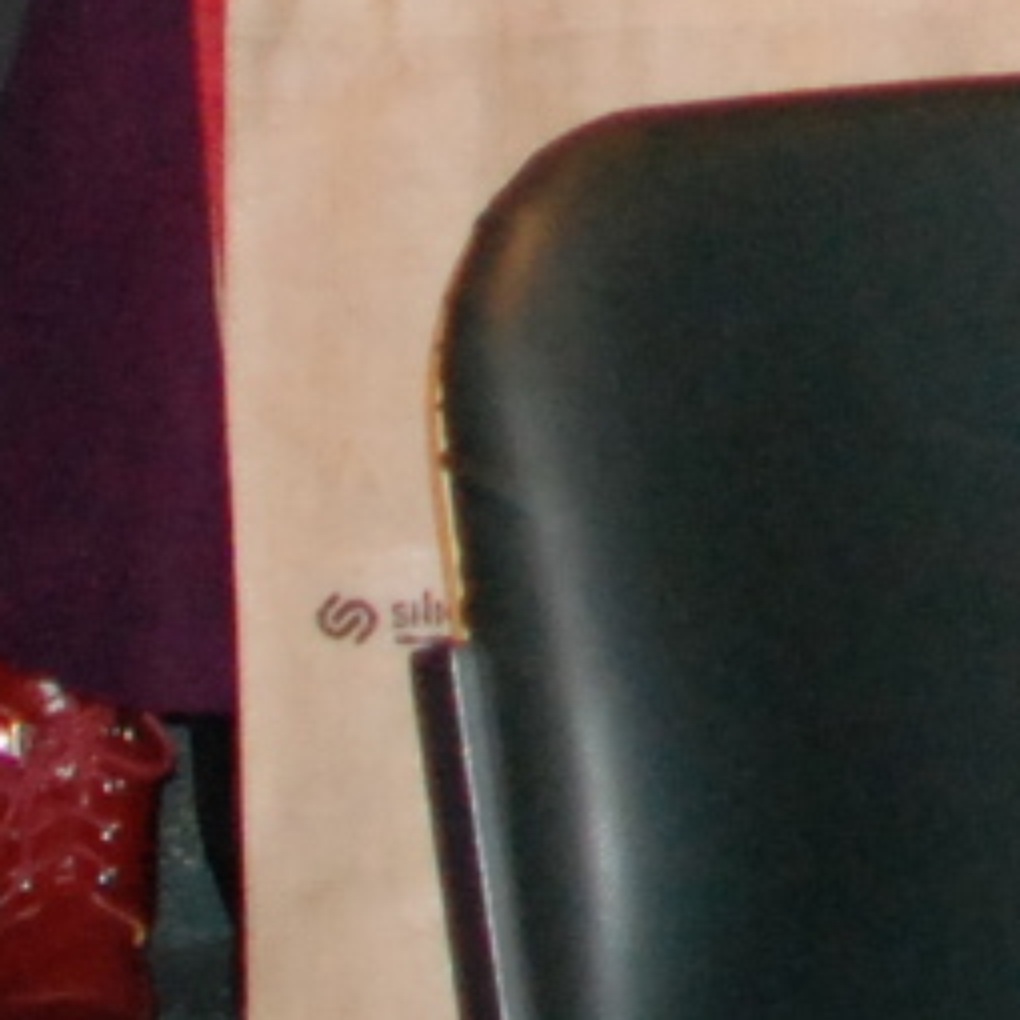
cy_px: -1286
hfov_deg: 4.0
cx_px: 3352
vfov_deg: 4.1
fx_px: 14035
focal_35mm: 421
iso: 800
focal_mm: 35
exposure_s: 1/60
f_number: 1.8
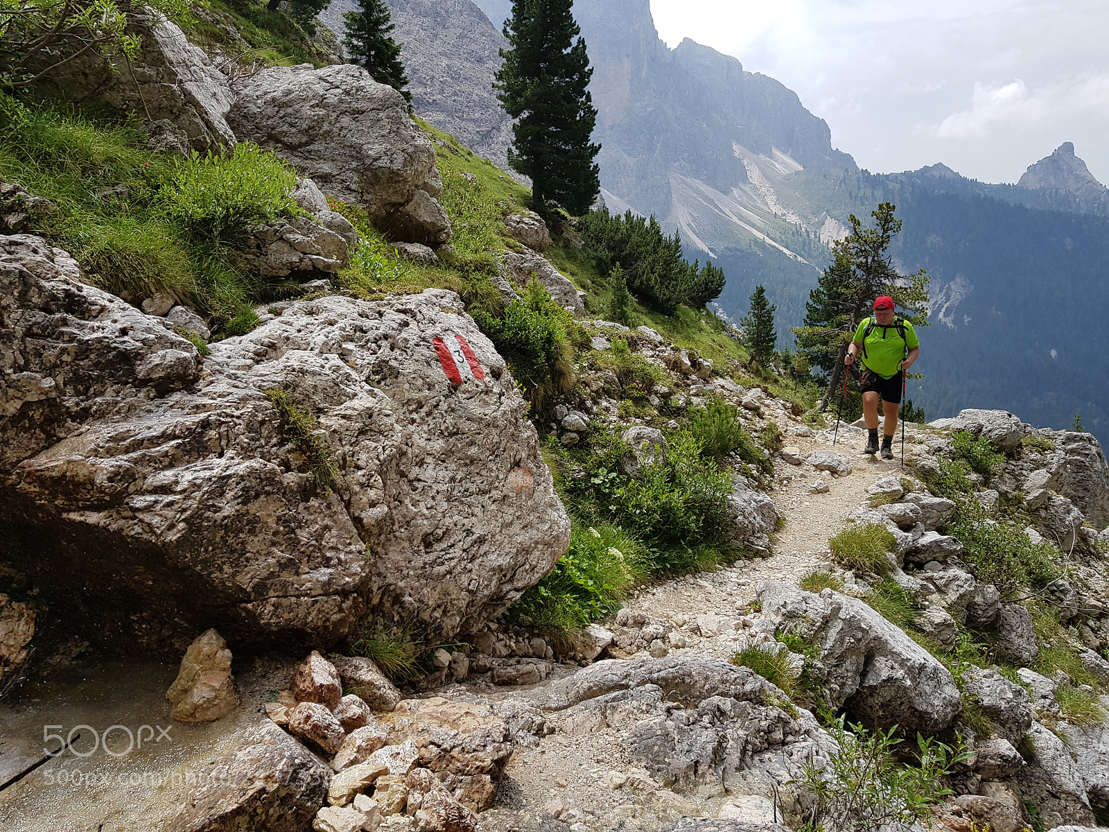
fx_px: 833
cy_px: 416
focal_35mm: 26
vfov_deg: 53.1
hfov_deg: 67.3
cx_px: 554
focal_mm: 4.2
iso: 40
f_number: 1.7
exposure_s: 1/2008
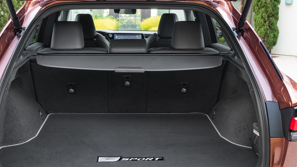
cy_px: 106
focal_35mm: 48
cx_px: 127
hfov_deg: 42.8
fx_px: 378
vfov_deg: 24.8
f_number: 9
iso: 200
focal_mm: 34
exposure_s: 1/8
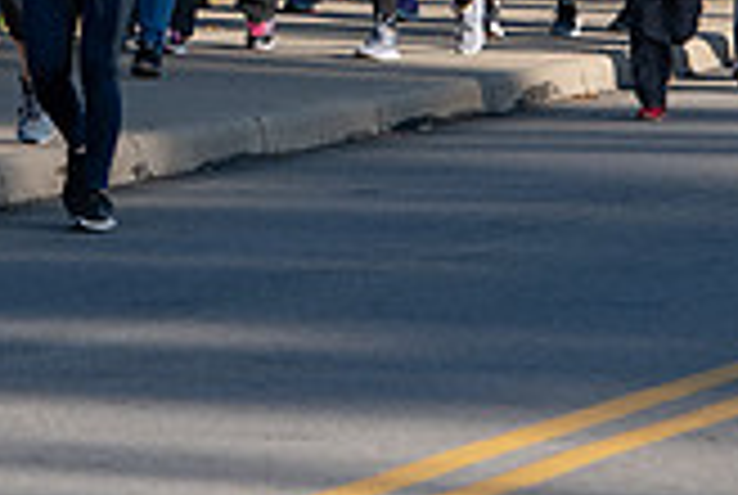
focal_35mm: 476
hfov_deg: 4.3
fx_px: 9776
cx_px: 94
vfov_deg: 2.9
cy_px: -236
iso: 200
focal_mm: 135
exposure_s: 1/800
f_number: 5
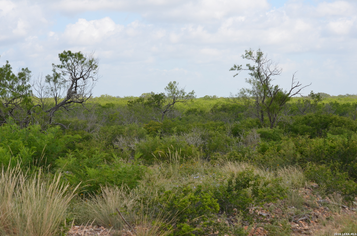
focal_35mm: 82
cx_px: 178
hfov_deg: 24.7
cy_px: 118
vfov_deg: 16.5
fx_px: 816
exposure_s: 1/250
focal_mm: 55
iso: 125
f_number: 8
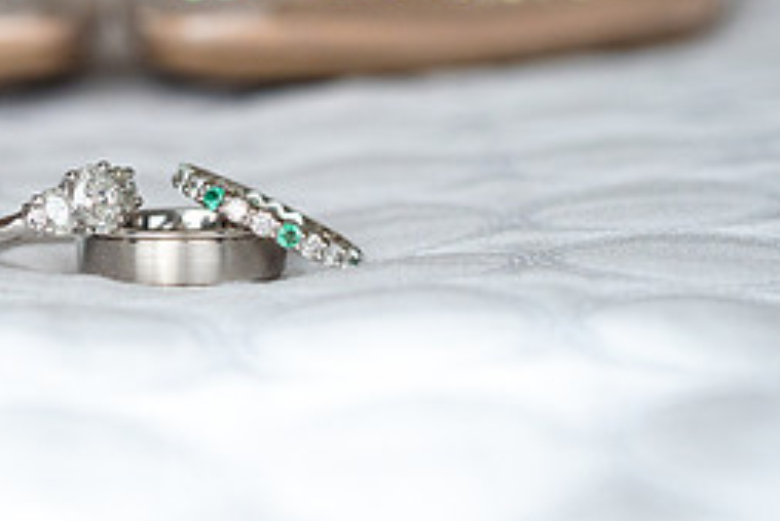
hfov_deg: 13.5
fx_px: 3273
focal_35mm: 151
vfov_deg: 9.1
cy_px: 169
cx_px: 153
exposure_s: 1/1600
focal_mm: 50
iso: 1250
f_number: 3.2
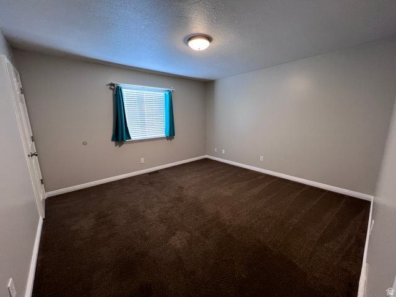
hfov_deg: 106.2
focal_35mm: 13
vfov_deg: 89.9
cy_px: 148
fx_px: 149
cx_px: 198
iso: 250
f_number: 1.8
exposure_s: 1/60
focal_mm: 1.57
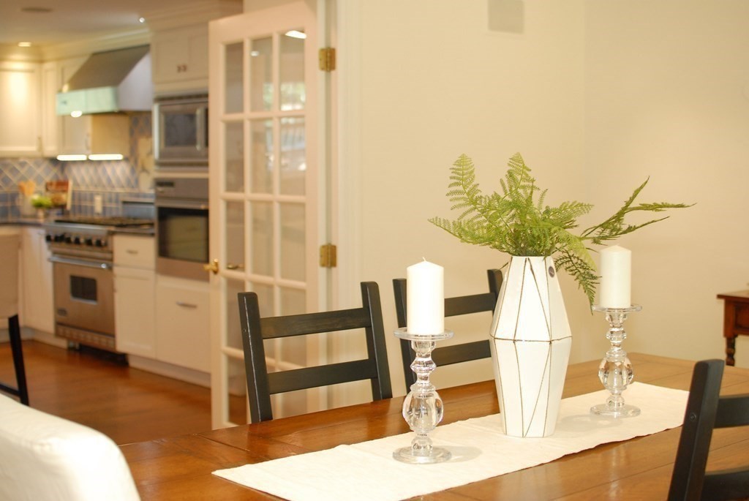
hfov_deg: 37.8
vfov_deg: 25.8
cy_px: 250
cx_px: 374
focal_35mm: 52
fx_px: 1093
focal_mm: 35
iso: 400
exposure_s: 1/80
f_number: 2.8
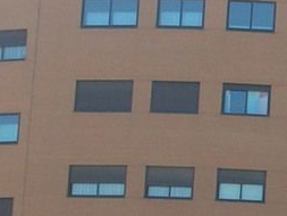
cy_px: 117
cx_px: 522
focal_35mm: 253
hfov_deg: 7.6
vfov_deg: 5.9
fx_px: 2099
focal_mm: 8.4
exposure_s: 1/116
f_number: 5.6
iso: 50
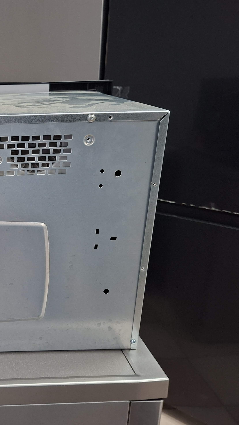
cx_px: -25
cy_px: 214
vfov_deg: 58.0
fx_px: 383
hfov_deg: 30.8
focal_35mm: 34
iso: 320
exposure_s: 1/50
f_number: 1.8
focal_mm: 5.54
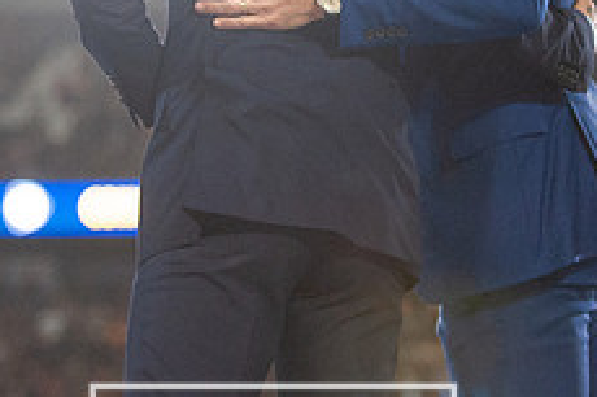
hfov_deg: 9.5
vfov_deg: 6.3
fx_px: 3596
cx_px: 273
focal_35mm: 217
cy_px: 29
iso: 3200
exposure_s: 1/2000
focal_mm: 86
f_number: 2.8
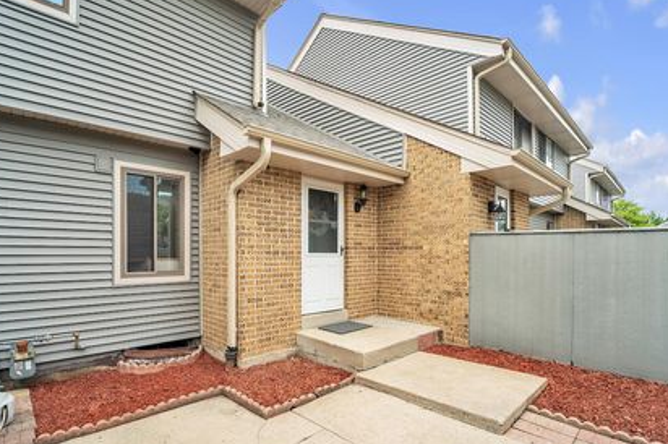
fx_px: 315
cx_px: 303
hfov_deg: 93.1
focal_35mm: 17
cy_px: 247
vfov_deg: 70.1
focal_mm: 14
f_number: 9
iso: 125
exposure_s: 1/80
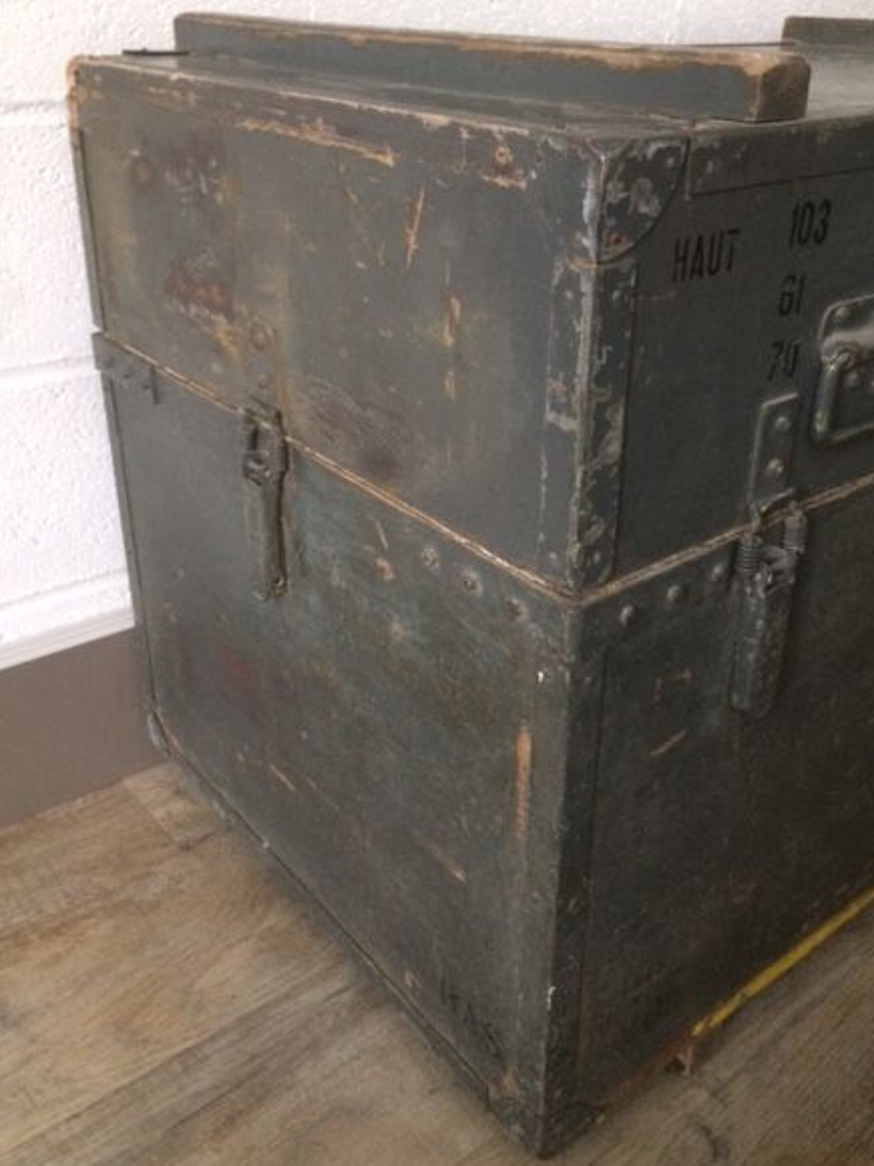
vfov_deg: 56.7
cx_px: 470
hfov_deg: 44.1
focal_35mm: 32
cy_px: 533
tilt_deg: -28.4
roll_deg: -0.6
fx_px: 1077
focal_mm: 4.15
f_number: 2.2
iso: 400
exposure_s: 1/33
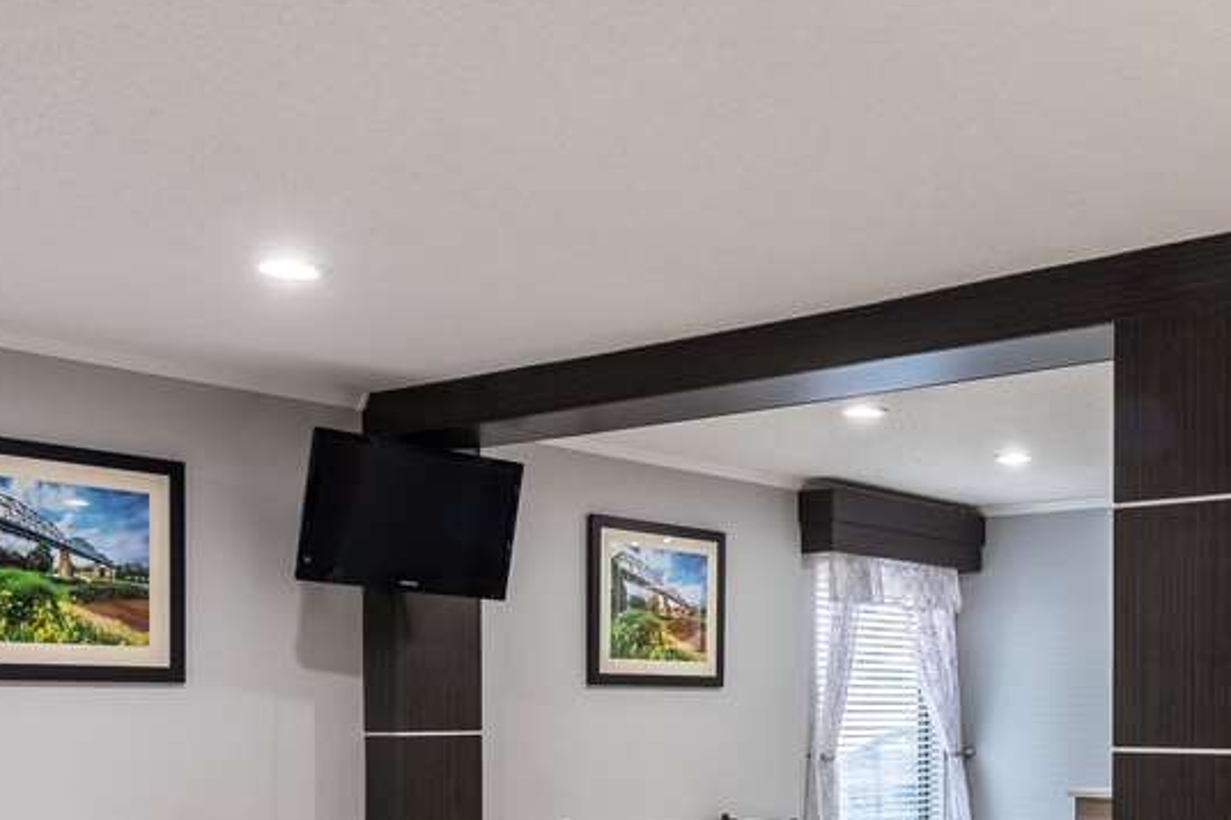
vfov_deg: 30.8
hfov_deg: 44.9
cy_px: 696
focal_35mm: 42
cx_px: 916
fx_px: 1436
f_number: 8
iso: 320
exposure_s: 1/80
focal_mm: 10
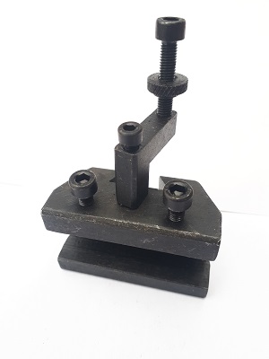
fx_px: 280
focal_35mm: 27
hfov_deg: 51.4
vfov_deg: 65.3
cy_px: 180
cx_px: 134
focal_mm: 3.6
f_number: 1.9
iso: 40
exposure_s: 1/160
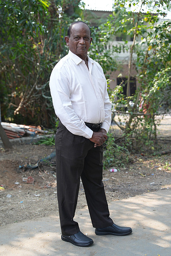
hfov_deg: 29.9
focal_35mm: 45
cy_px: 128
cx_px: 86
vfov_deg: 43.6
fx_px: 320
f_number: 3.2
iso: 320
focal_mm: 45
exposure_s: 1/640
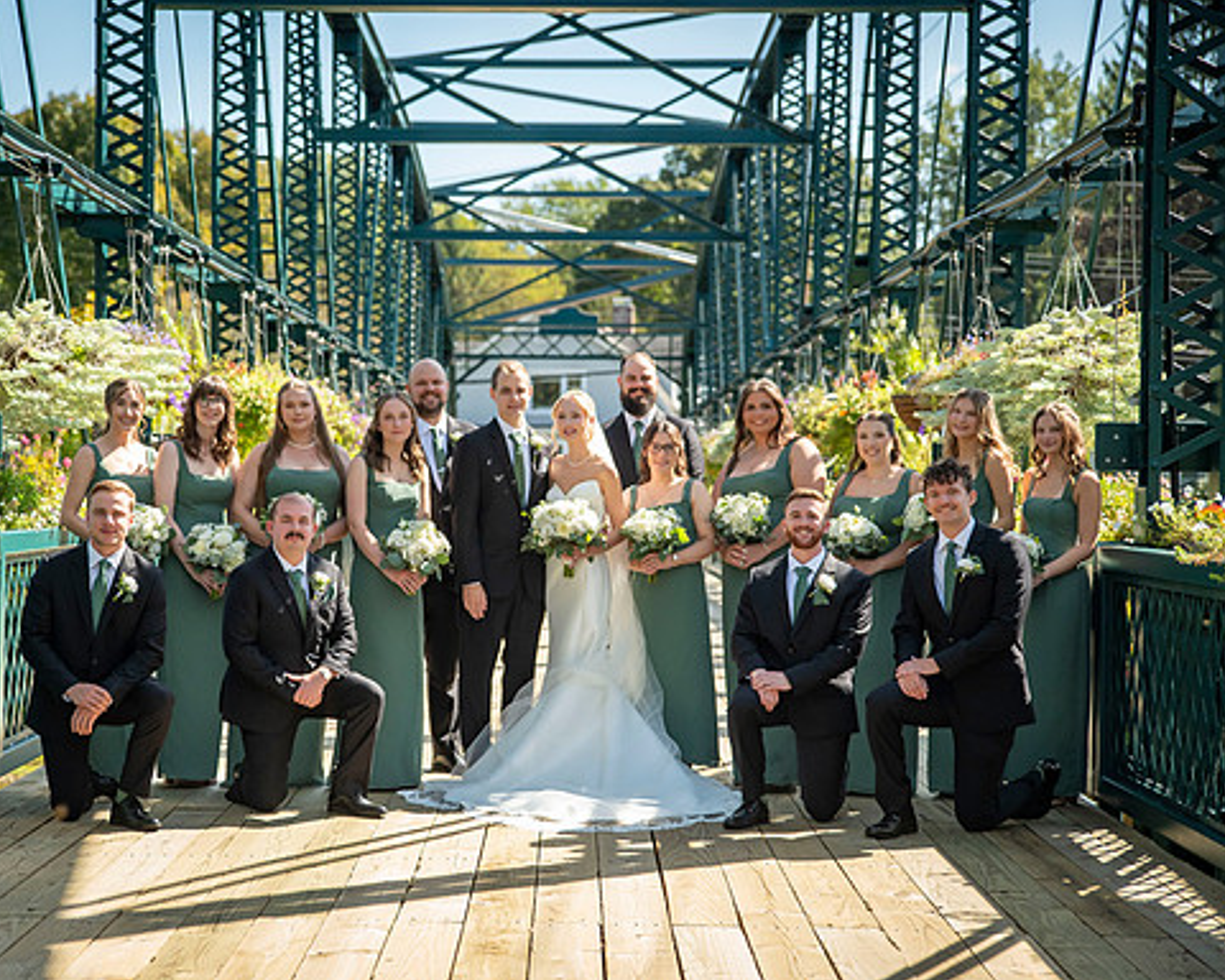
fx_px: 2465
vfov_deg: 22.5
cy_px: 506
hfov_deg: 27.8
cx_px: 496
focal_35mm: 68
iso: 1000
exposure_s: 1/6400
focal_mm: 55
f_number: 2.8
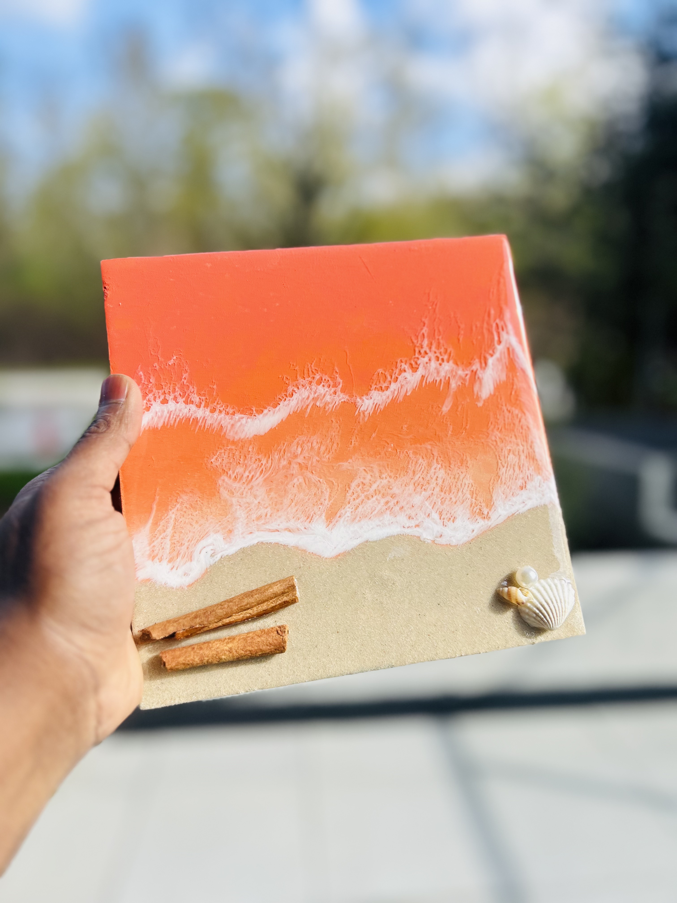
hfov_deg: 53.1
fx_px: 678
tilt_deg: -6.3
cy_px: 452
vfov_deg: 67.3
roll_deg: +0.5
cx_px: 338
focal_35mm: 26
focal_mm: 5.7
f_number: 1.5
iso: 50
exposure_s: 1/1326
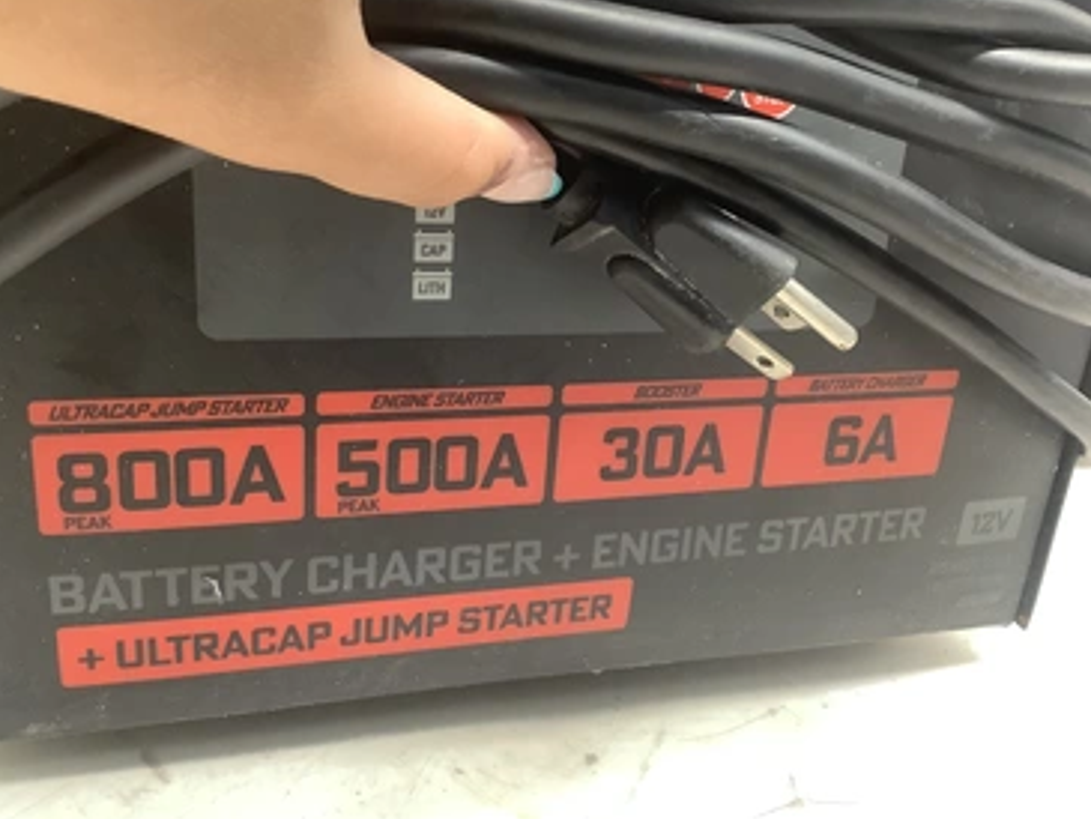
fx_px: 1072
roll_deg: -4.8
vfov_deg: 41.8
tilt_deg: -22.0
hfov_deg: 53.9
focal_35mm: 34
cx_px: 541
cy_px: 404
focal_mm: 3.3
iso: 250
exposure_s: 1/60
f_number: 2.4
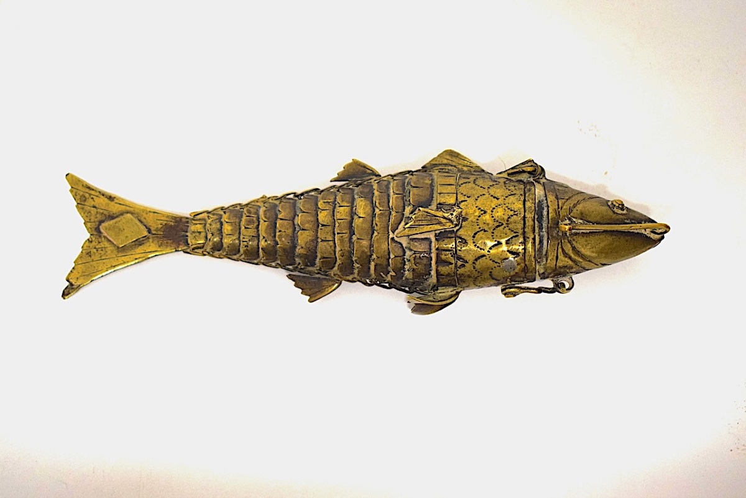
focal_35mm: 57
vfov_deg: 23.8
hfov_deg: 35.0
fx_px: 1182
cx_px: 373
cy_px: 249
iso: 1800
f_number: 4.8
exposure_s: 1/125
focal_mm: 38
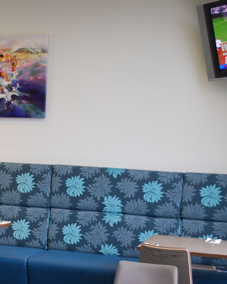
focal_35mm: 91
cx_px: -26
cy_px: 209
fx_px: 764
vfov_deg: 20.9
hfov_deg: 16.4
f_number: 4.2
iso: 280
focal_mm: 26
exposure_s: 1/30
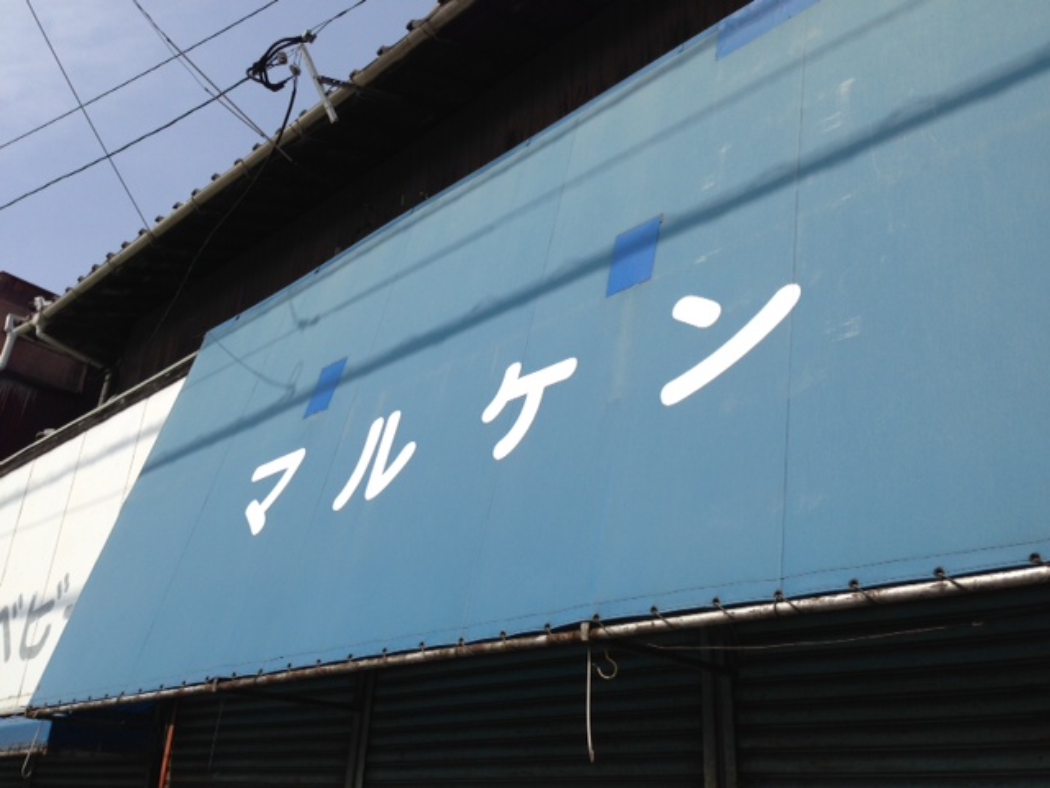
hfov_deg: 55.4
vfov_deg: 42.9
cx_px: 525
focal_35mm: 33
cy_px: 394
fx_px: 1001
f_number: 2.4
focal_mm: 4.13
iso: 50
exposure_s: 1/2088
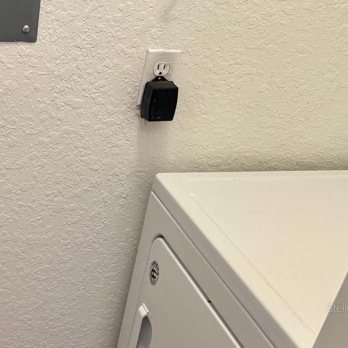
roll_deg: -0.5
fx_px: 626
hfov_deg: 27.3
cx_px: -71
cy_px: 307
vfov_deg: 29.9
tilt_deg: -36.2
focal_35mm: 55
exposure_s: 1/60
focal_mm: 6.76
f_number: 1.78
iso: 160
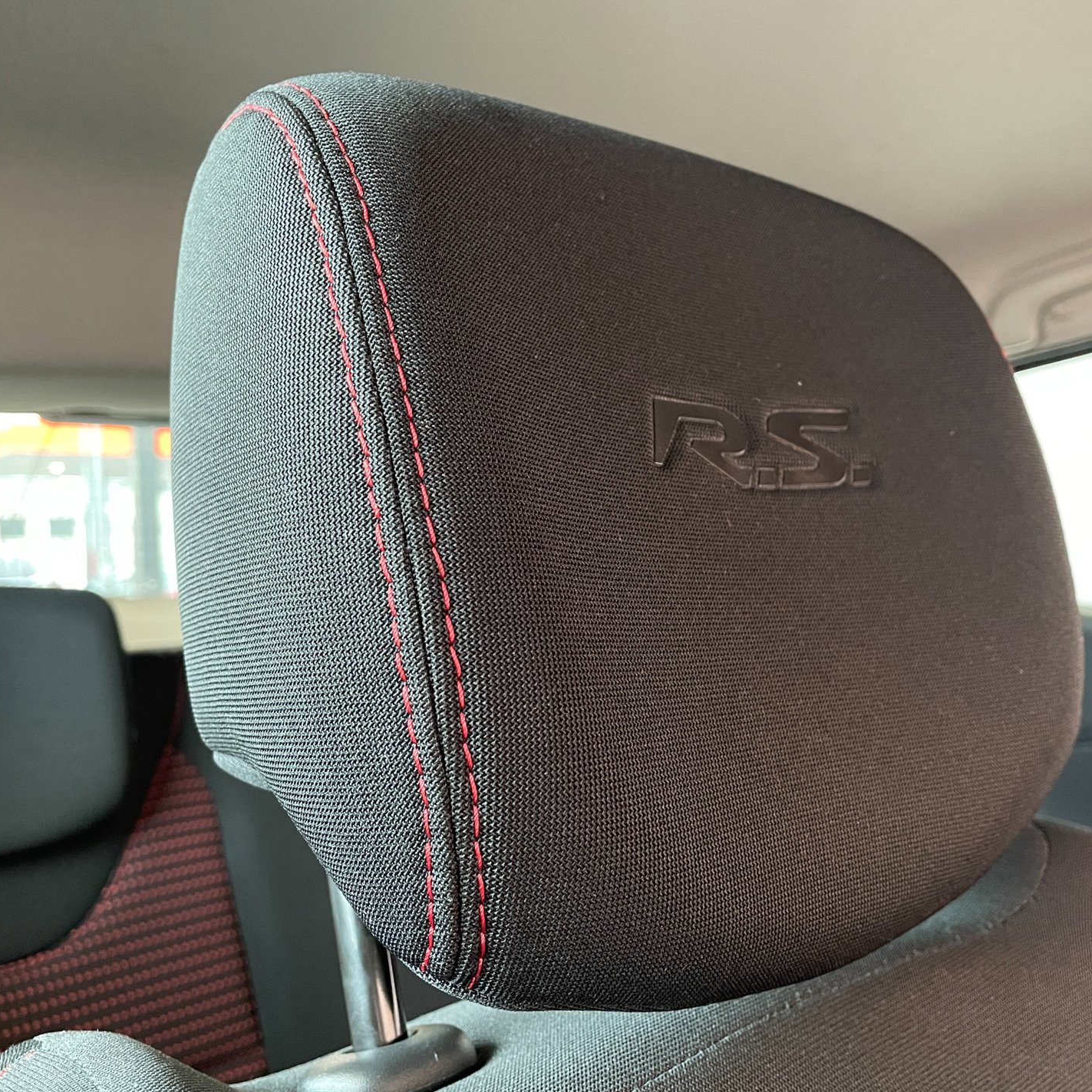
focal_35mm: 31
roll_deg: +2.3
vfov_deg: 52.5
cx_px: 592
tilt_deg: +1.6
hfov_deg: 52.5
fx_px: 1106
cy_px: 552
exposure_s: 1/33
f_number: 1.6
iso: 500
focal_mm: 4.2
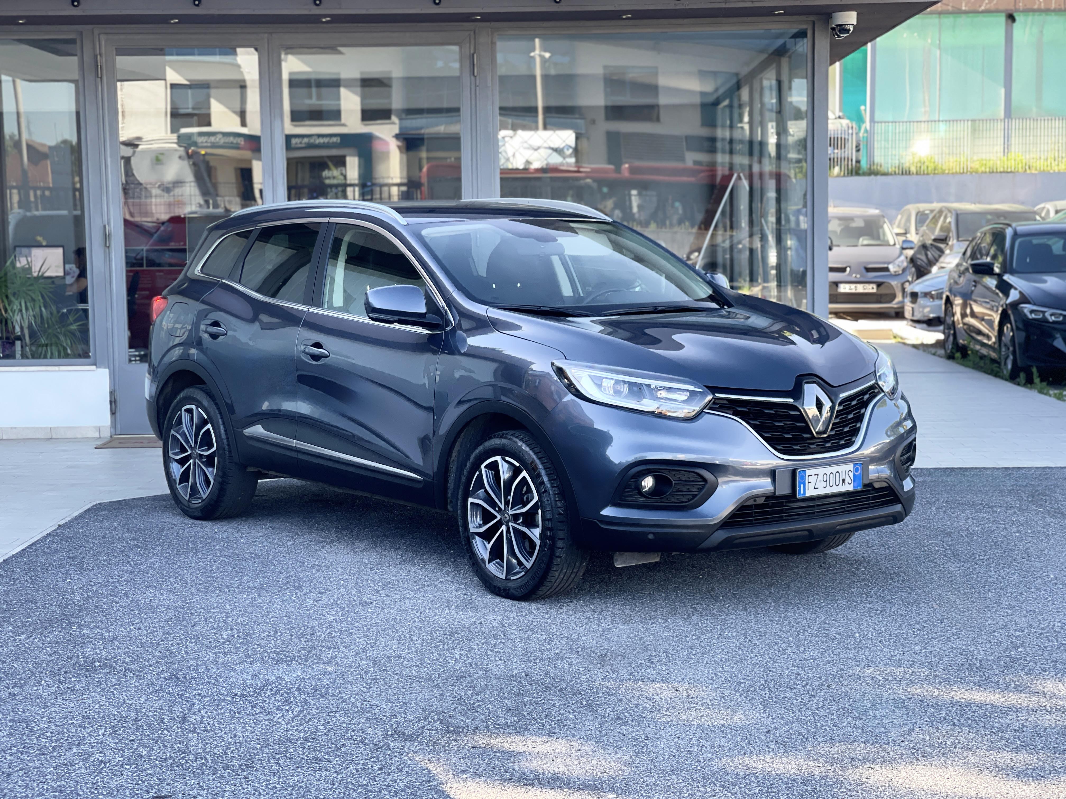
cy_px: 400
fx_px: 1971
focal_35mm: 64
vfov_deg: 22.9
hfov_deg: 30.3
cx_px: 533
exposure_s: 1/121
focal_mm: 7.5
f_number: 2.2
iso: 40
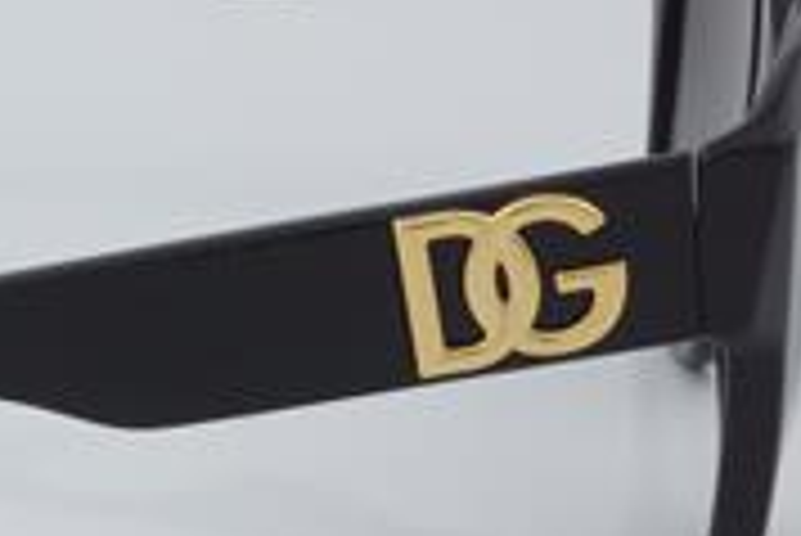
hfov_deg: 12.1
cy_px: 225
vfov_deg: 8.2
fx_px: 3741
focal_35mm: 168
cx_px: -9
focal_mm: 50
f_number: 32
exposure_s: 1/4
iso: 100
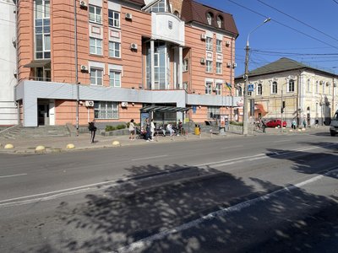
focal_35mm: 26
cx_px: 169
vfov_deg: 53.1
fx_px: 254
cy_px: 126
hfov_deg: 67.3
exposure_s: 1/5556
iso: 32
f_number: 1.6
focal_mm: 4.2
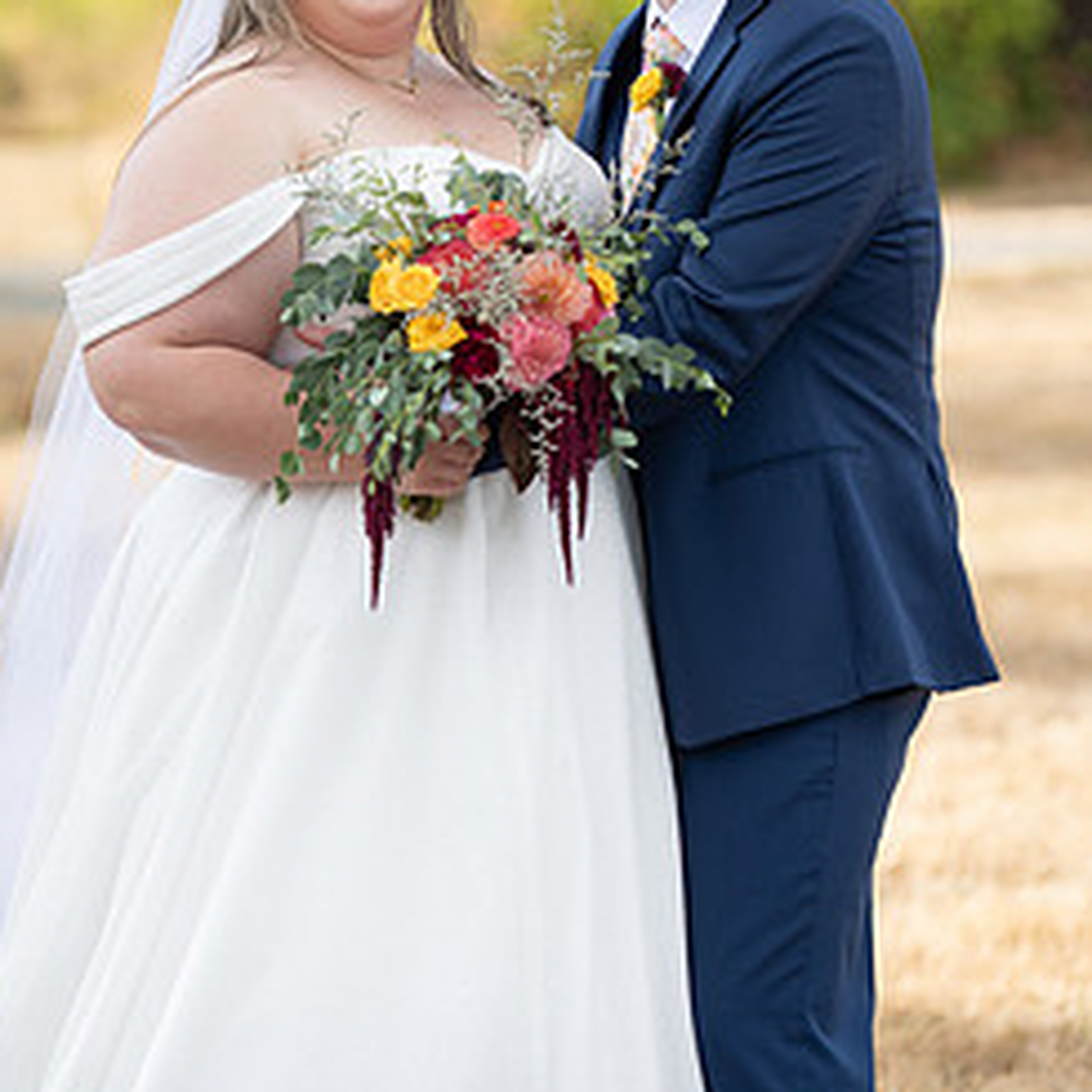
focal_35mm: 186
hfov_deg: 9.4
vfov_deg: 9.4
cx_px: 575
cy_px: 415
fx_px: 6638
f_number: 2.8
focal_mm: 119
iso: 250
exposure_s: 1/1250
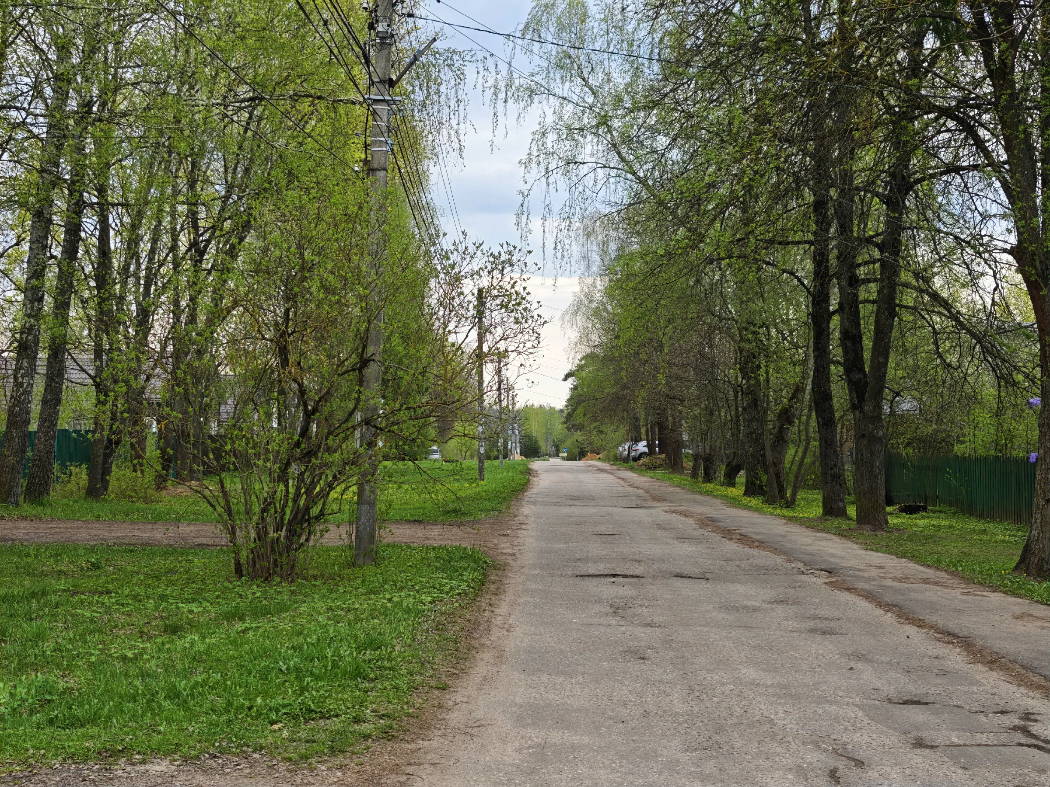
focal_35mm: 46
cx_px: 525
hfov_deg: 41.2
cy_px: 394
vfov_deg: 31.5
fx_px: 1395
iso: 50
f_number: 1.62
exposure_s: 1/954
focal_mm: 6.55
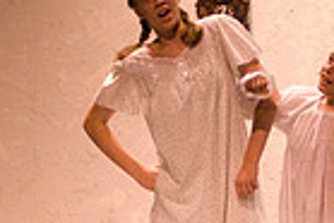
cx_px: 336
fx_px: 5536
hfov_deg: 3.5
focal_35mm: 596
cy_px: 285
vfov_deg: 2.3
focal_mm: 95
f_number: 2.8
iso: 1600
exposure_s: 1/125
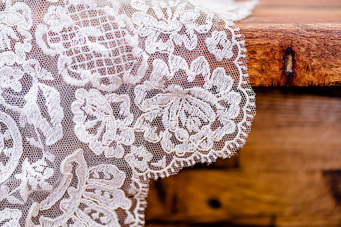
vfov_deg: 13.0
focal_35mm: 105
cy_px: 114
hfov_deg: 19.5
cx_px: 170
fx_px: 994
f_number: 4
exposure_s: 1/320
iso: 4000
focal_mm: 105
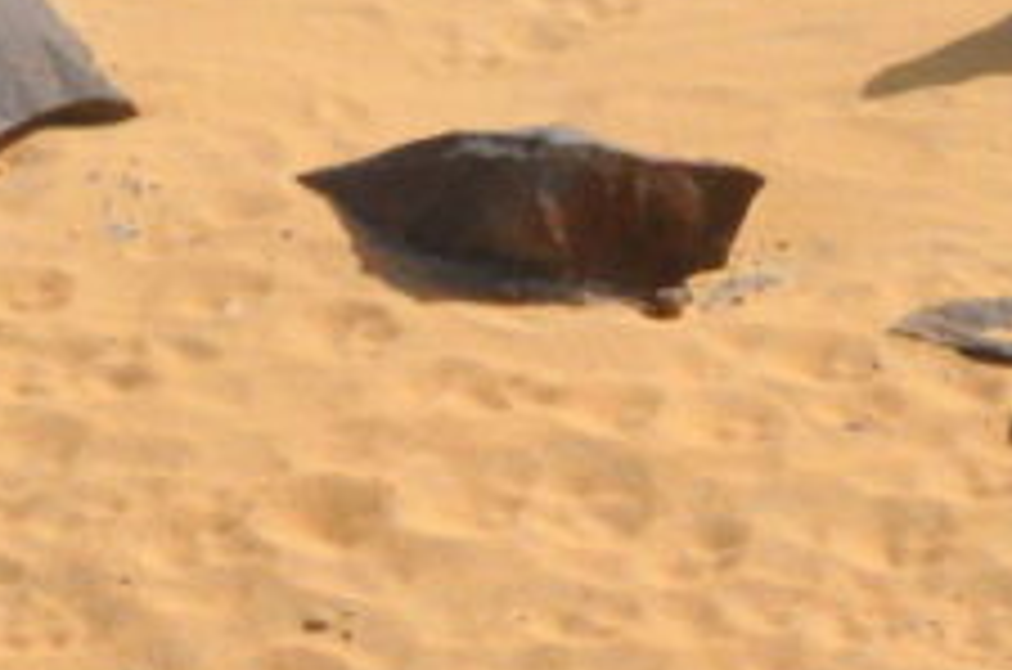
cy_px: 63
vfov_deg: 8.3
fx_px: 4600
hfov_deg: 12.4
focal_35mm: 164
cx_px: 1052
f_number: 20
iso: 3200
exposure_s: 1/1600
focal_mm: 24
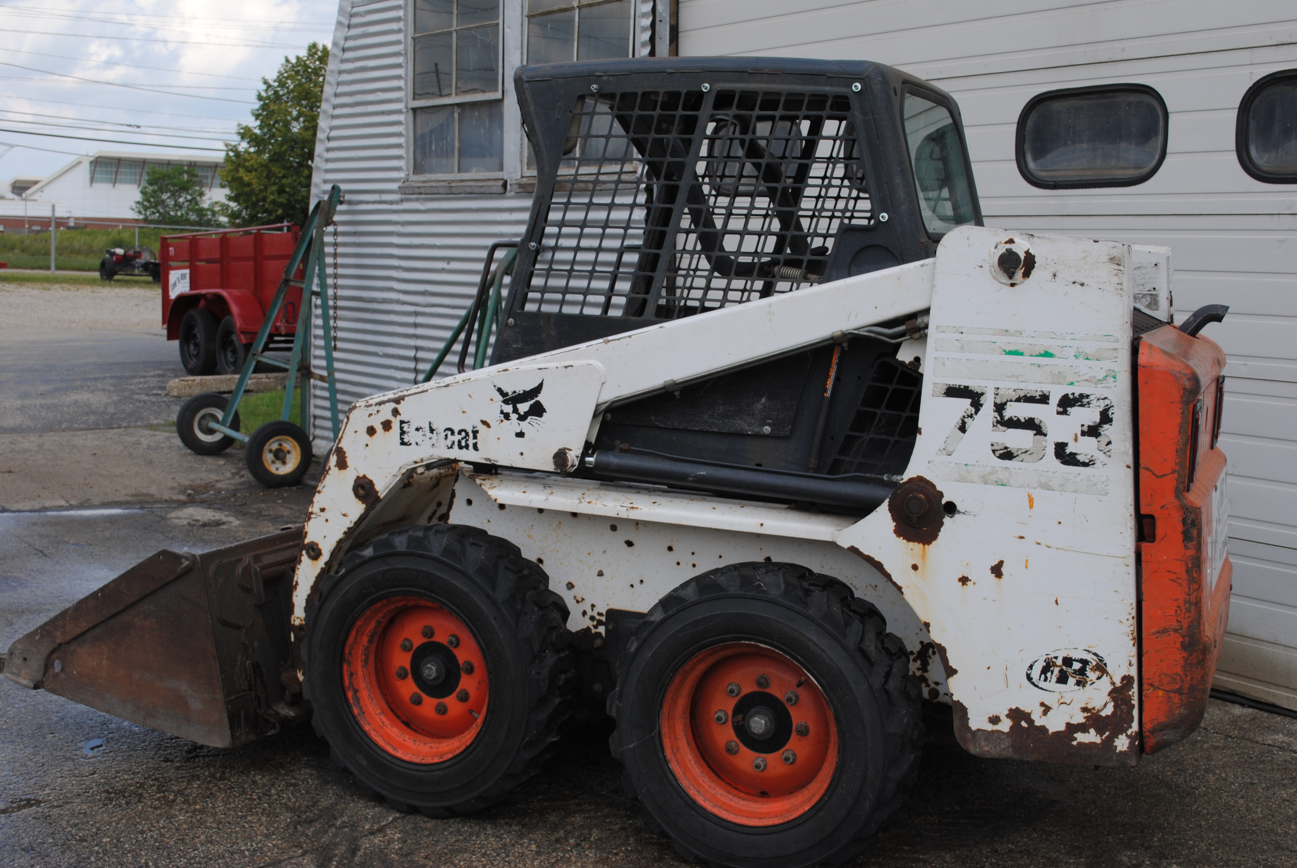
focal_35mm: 42
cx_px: 648
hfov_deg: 46.3
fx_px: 1515
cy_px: 434
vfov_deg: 32.0
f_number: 7.1
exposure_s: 1/200
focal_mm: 28
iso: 100
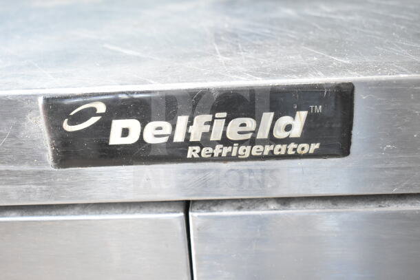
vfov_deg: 29.9
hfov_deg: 43.6
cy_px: 140
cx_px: 210
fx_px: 525
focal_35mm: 45
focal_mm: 30
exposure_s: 1/100
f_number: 5
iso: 1600
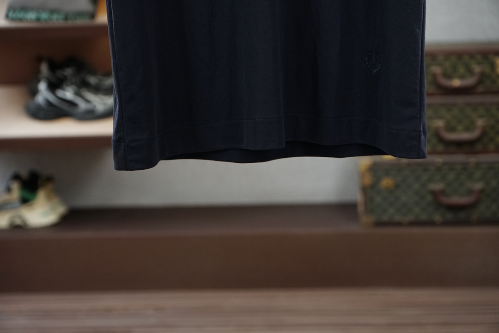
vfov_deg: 13.8
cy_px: 166
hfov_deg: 20.6
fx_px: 1372
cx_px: 250
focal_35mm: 99
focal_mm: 66
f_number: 3.5
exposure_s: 1/125
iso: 1000
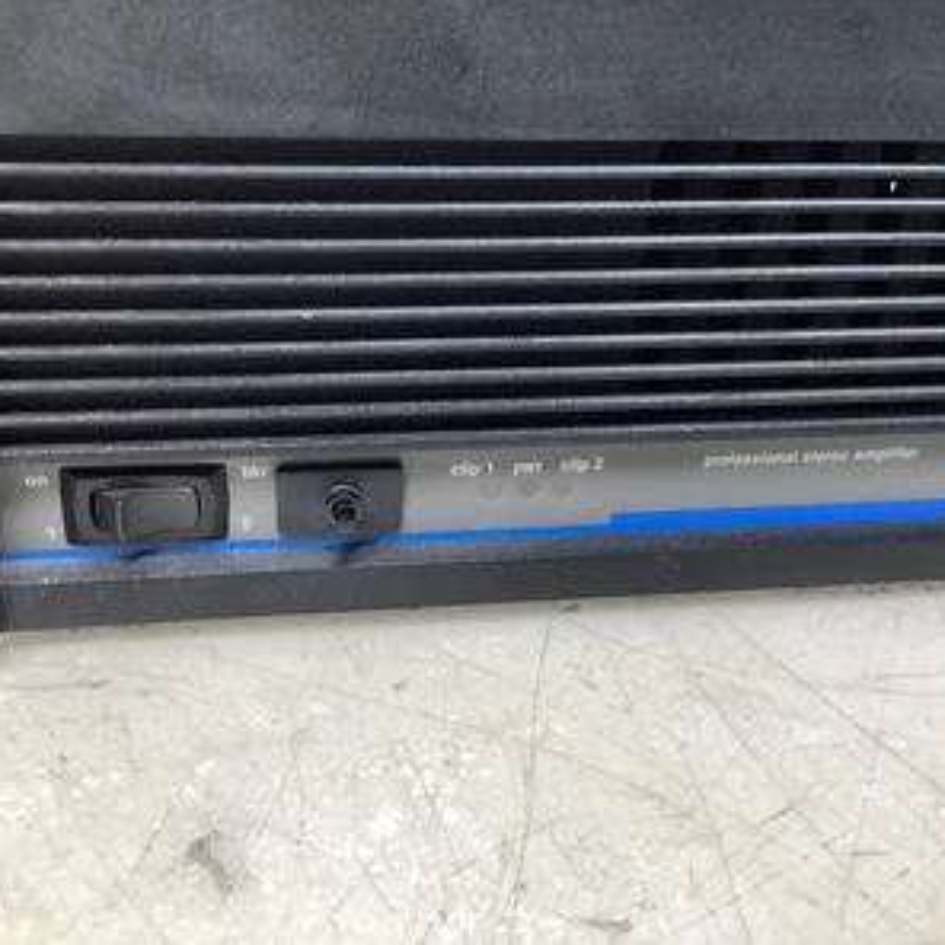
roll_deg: -3.9
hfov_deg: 44.9
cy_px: 469
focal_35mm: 37
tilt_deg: -27.3
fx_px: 1143
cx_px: 450
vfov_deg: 44.9
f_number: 2.4
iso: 125
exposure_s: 1/60
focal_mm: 3.3
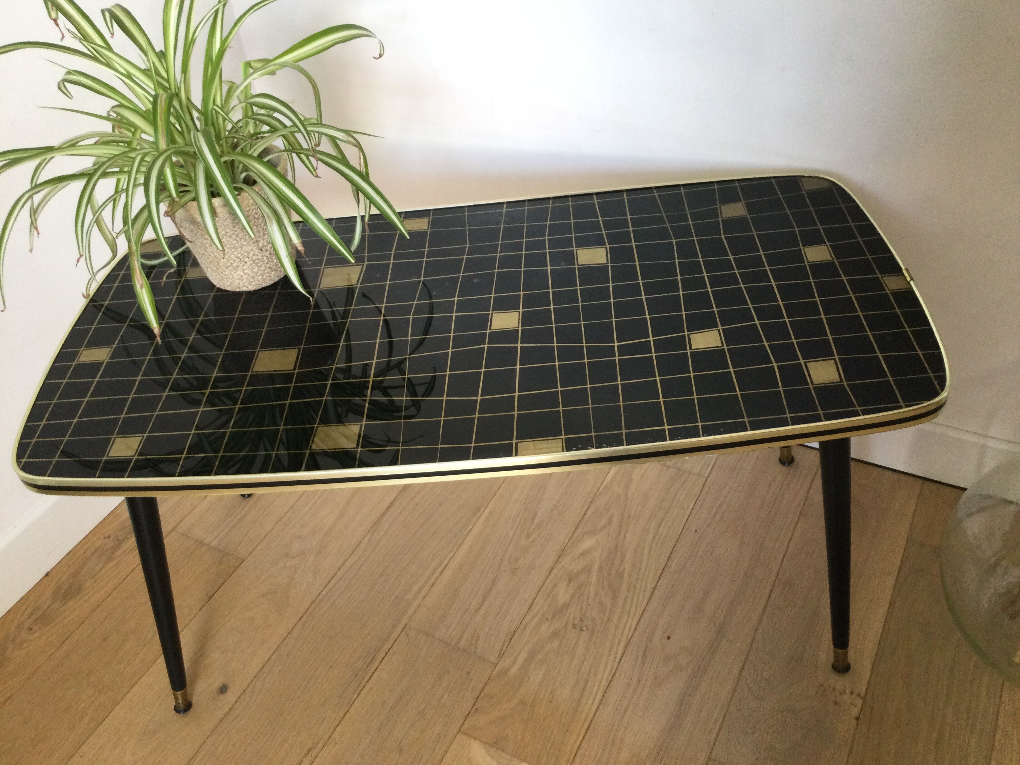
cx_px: 510
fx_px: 913
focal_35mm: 31
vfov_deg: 45.4
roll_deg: +8.3
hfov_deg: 58.4
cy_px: 382
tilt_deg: -41.8
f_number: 2.4
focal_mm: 3.3
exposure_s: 1/33
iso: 100
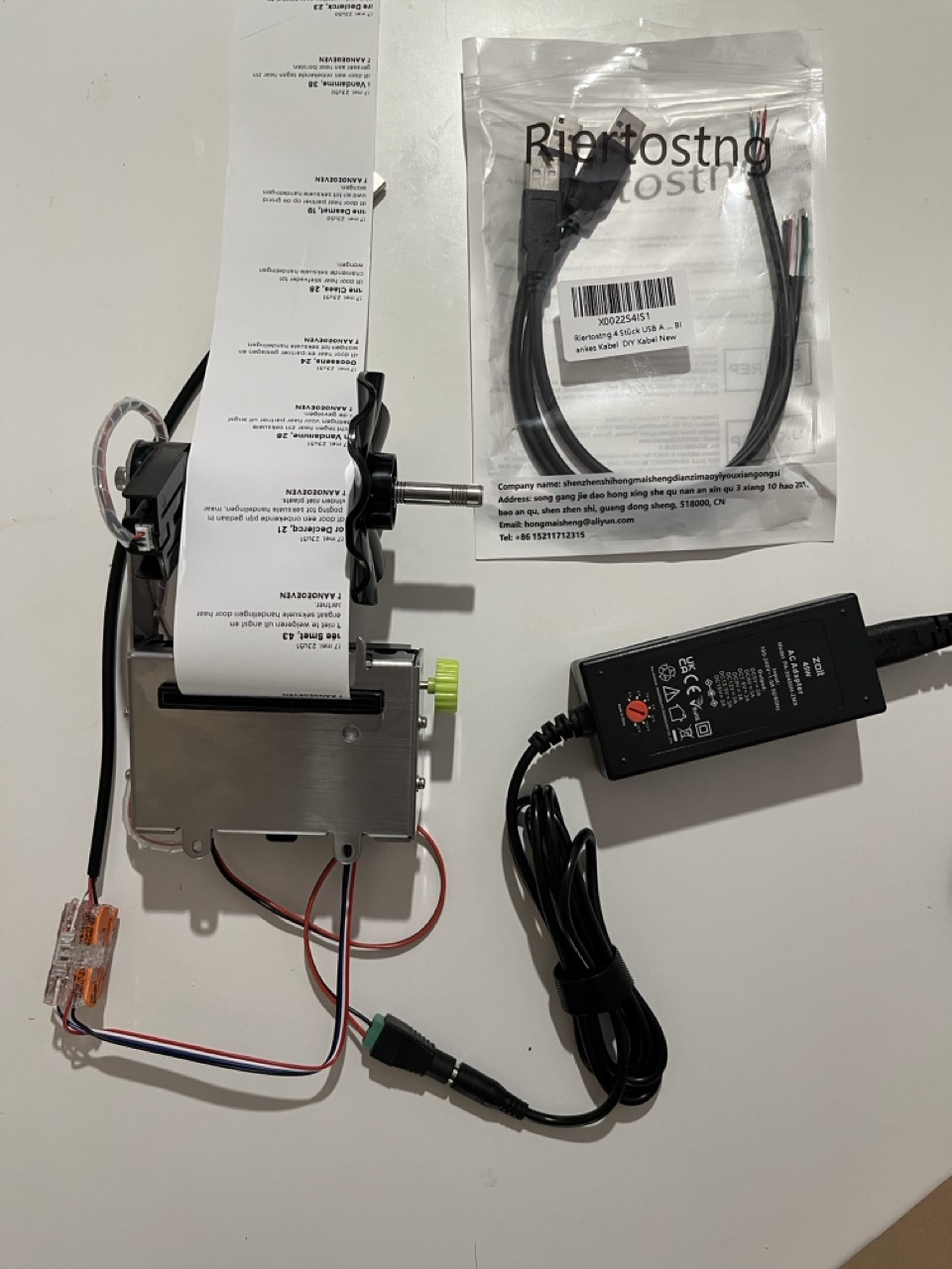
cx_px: 476
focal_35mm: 26
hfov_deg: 53.1
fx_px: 953
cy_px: 634
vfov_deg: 67.3
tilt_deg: -88.5
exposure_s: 1/60
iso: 200
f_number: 1.6
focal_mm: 5.1
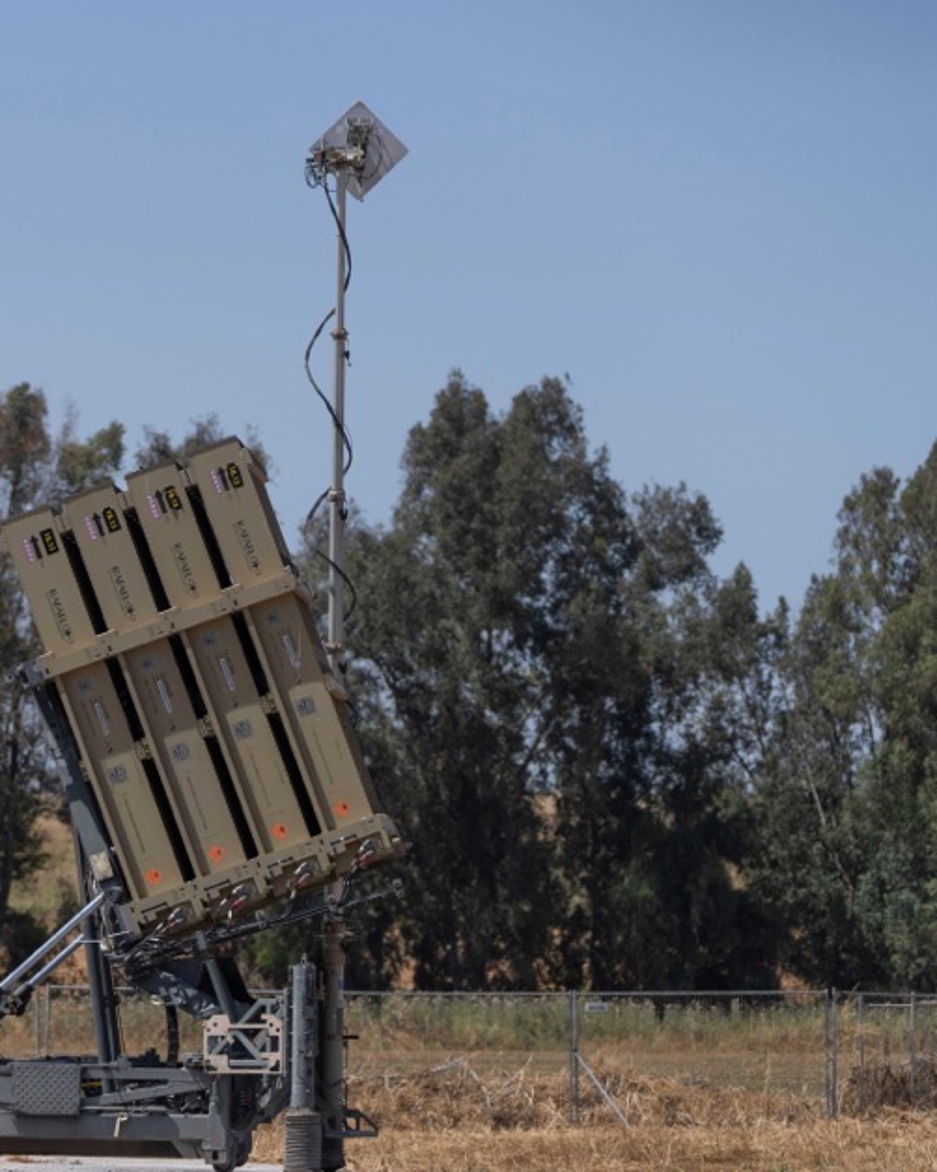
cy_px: 596
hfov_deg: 9.3
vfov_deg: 11.6
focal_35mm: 166
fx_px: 5757
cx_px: 138
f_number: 2.8
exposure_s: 1/8000
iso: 200
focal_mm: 111
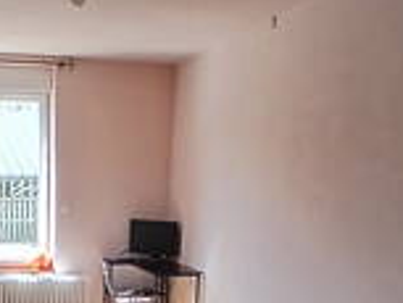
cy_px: 324
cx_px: 71
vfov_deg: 32.2
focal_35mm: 40
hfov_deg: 44.1
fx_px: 466
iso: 64
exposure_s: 1/50
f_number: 2.2
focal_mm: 1.4
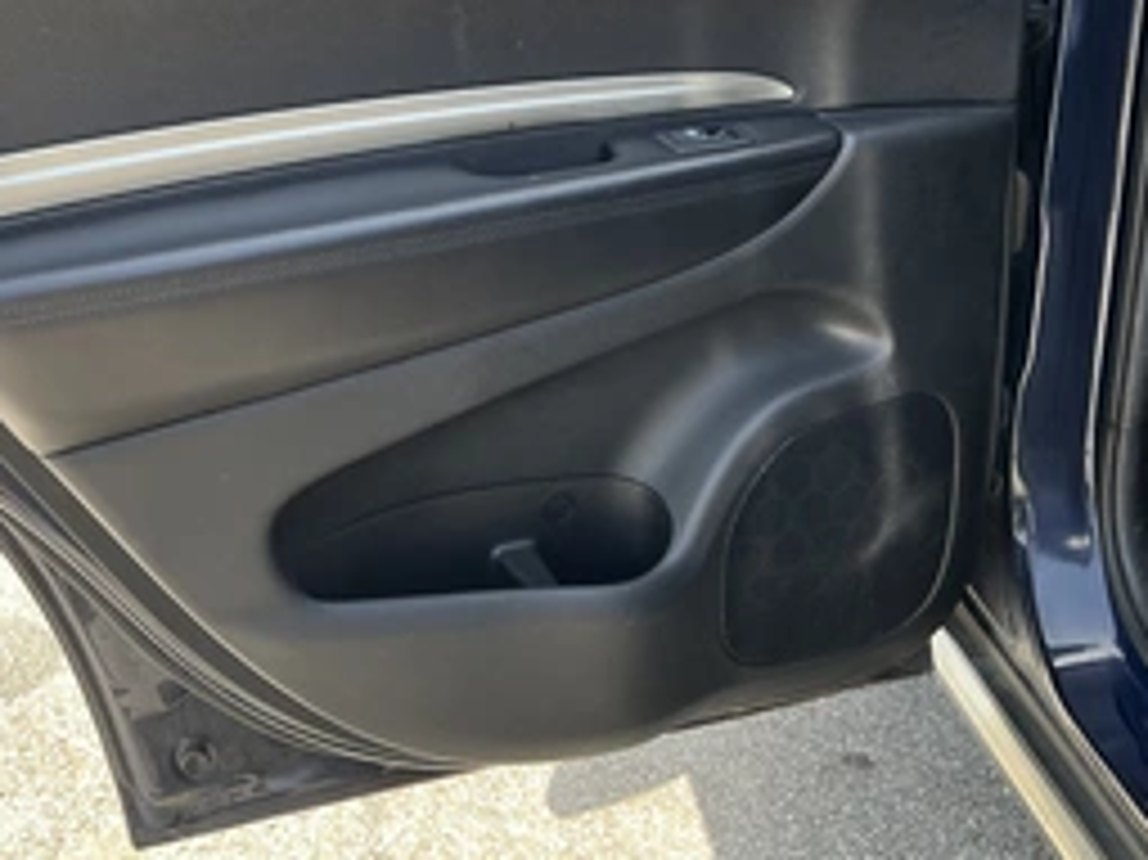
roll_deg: +6.4
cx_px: 342
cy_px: 275
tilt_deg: -16.9
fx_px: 1459
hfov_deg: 42.1
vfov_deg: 32.5
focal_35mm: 44
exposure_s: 1/122
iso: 20
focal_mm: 3
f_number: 1.8
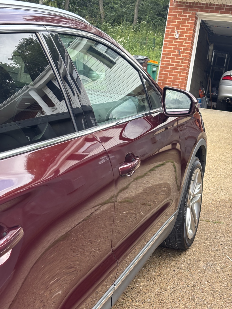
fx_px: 465
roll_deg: -8.2
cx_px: 116
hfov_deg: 28.0
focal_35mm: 52
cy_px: 154
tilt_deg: -5.0
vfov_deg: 36.8
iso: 32
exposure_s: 1/317
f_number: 1.6
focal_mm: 5.96
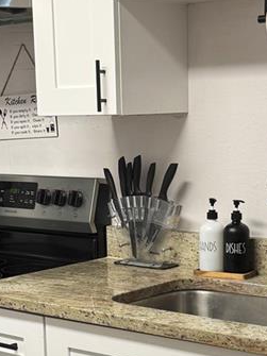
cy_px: 258
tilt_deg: -11.4
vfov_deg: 22.6
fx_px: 885
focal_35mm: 86
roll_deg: +2.7
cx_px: 131
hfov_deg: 17.2
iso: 125
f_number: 1.78
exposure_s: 1/60
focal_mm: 6.76
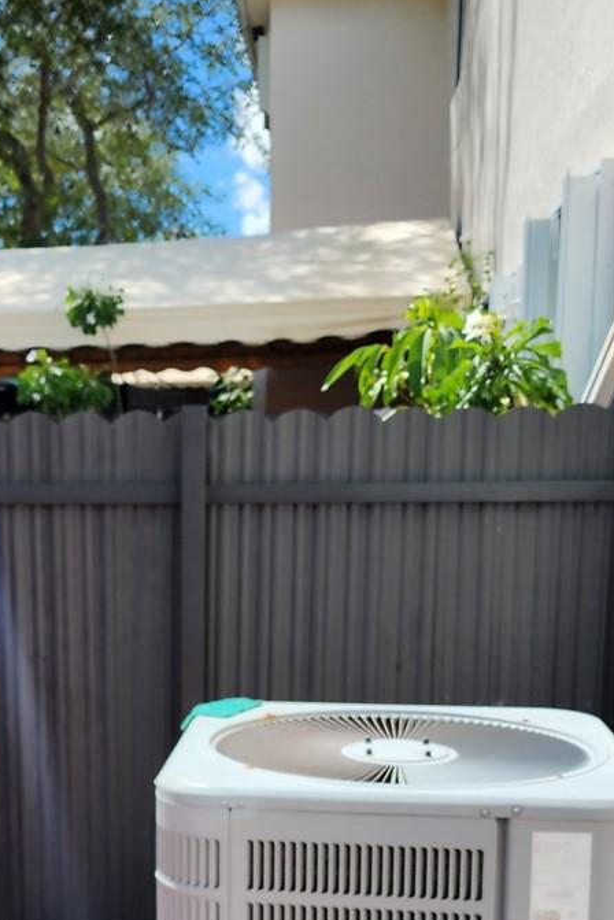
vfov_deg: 34.2
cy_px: 710
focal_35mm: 57
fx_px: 1457
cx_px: 144
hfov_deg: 23.5
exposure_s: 1/984
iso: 12
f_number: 1.8
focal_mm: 6.4
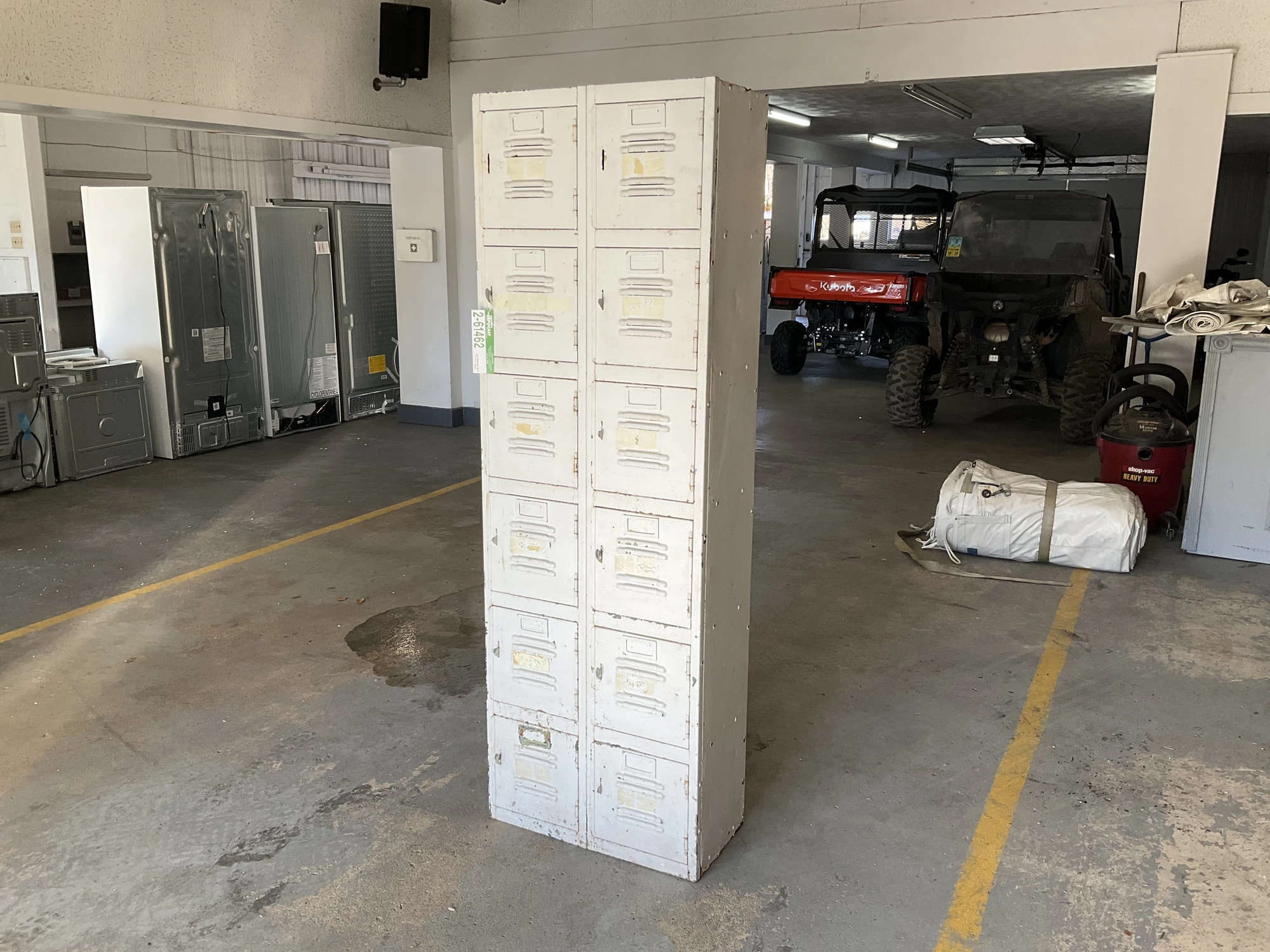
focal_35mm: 29
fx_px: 1064
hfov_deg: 61.7
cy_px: 476
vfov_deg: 48.2
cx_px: 635
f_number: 1.8
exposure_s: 1/120
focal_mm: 3
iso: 32
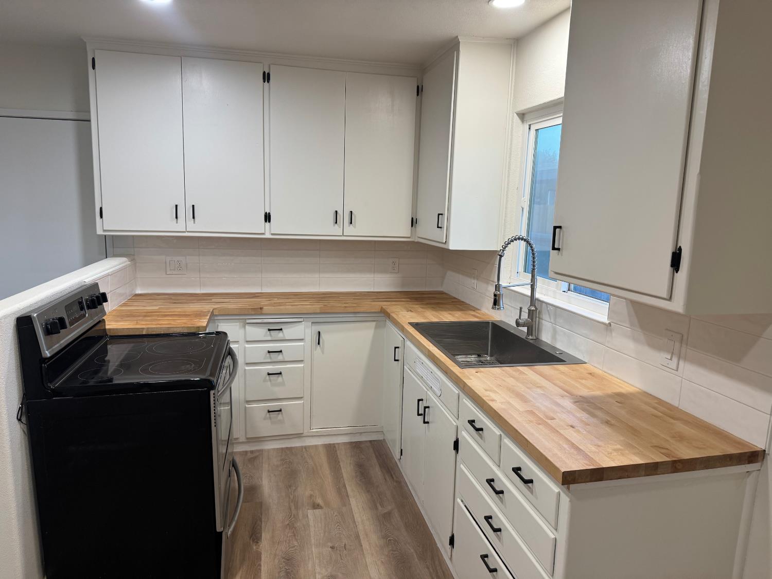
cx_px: 386
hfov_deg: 71.6
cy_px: 290
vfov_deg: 56.8
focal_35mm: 24
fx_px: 535
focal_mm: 6.76
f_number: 1.78
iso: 200
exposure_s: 1/120
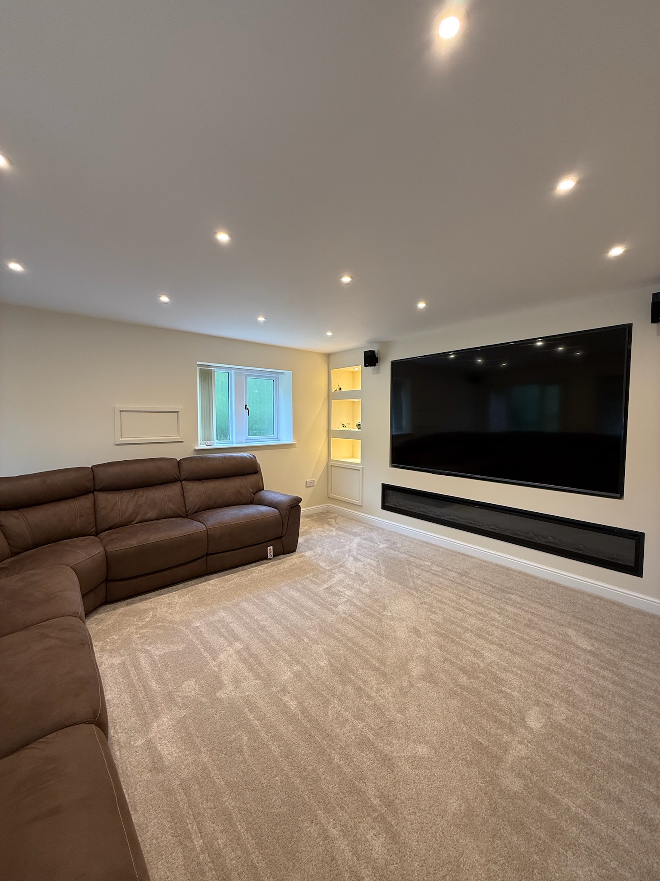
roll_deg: +0.2
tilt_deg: -2.2
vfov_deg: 102.1
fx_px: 356
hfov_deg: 85.7
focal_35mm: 14
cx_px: 330
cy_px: 440
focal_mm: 2.22
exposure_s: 1/100
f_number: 2.2
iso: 125
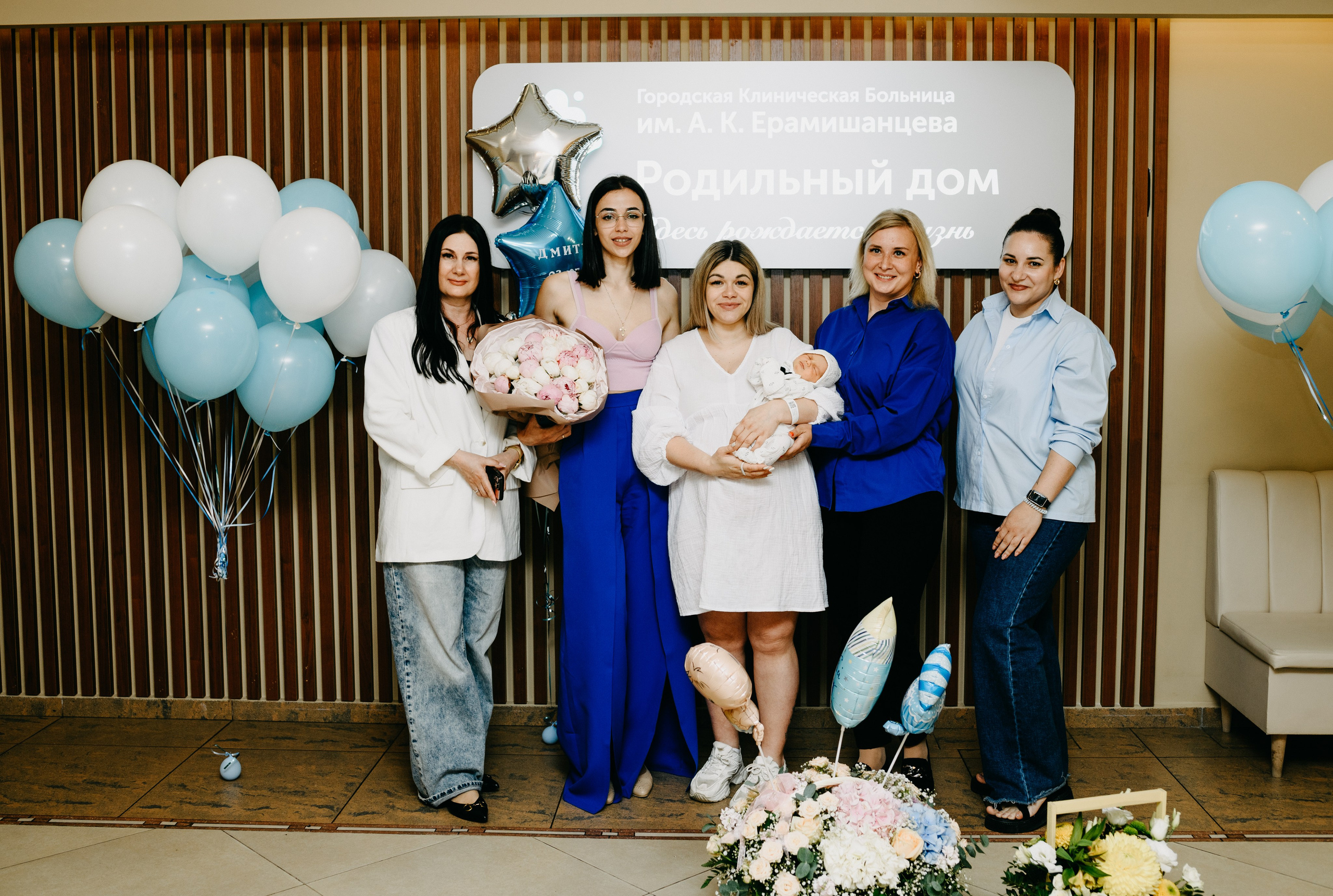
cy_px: 417
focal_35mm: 38
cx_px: 664
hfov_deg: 51.0
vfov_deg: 35.6
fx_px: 1396
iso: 200
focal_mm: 35
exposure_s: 1/160
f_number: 4
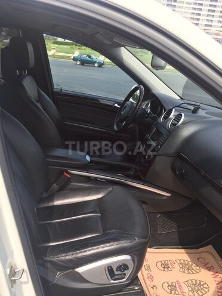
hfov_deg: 48.2
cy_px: 148
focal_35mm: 29
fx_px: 248
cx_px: 111
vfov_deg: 61.7
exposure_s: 1/648
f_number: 2.2
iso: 32
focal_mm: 4.15
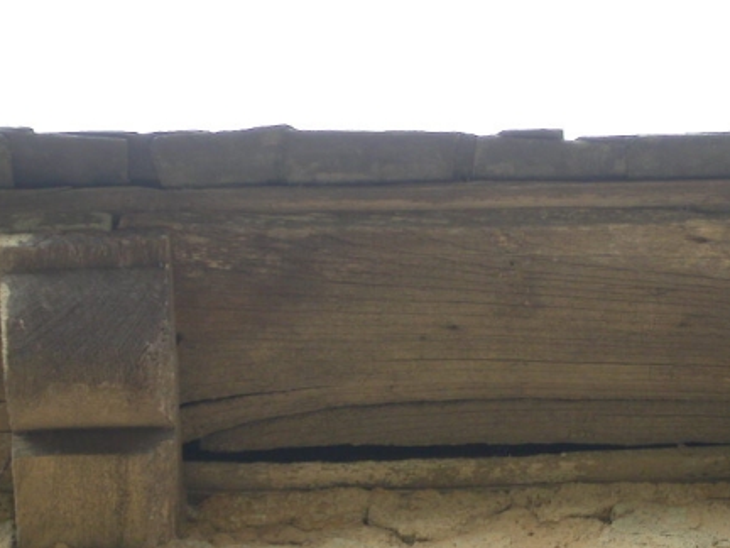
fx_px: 4429
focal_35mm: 210
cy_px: 430
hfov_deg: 9.4
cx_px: 493
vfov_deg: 7.1
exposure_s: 1/80.4
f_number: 4.6
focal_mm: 27.5
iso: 100
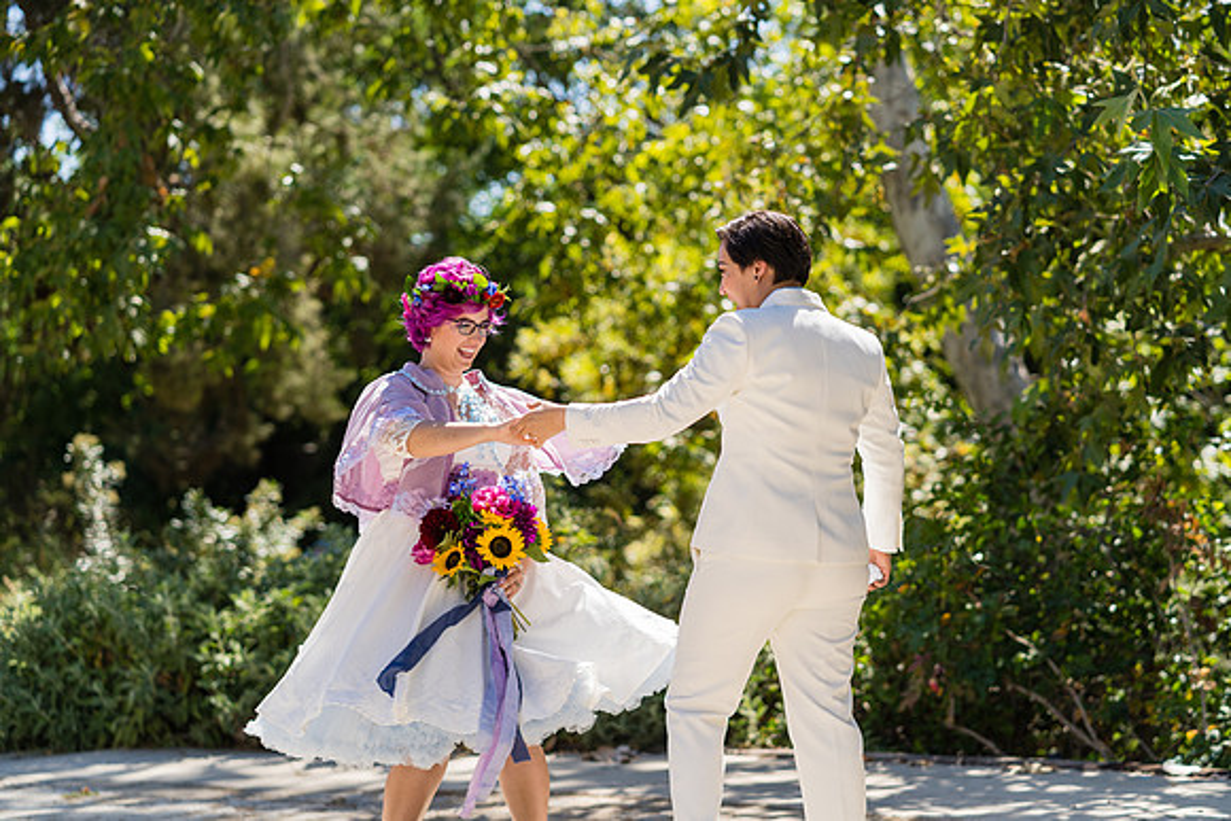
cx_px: 616
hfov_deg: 23.9
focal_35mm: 85
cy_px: 410
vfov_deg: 16.1
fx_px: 2907
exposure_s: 1/800
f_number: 2.8
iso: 100
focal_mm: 85
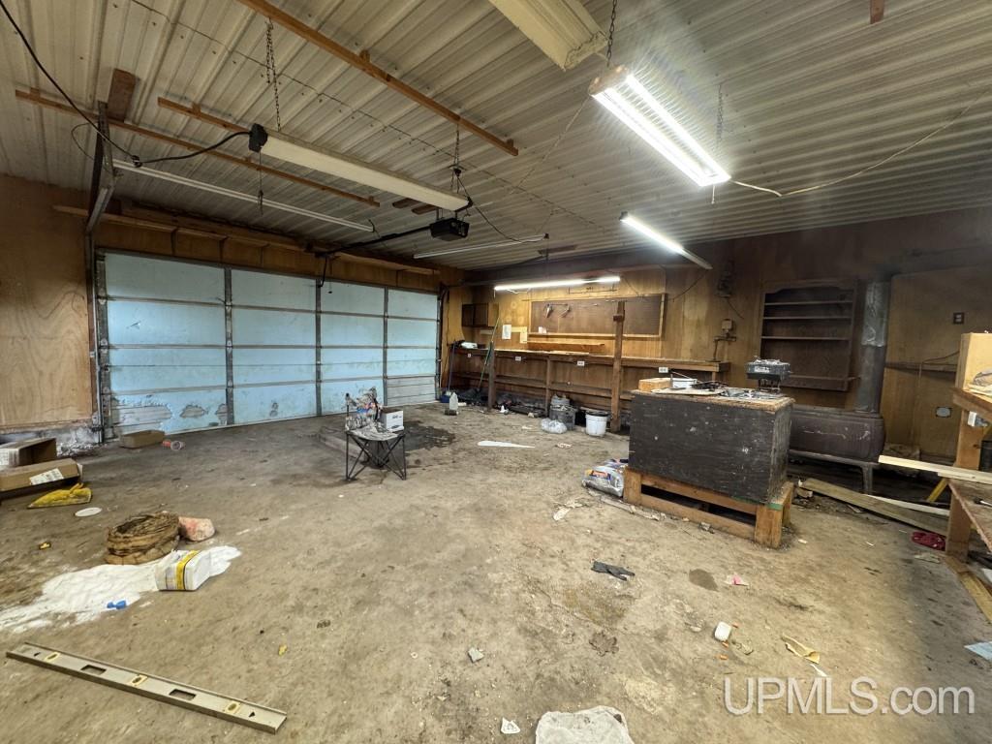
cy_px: 372
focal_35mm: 14
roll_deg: -1.7
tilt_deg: -6.4
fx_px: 401
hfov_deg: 102.1
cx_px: 496
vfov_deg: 85.7
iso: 200
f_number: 2.2
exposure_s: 1/60
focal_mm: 2.22
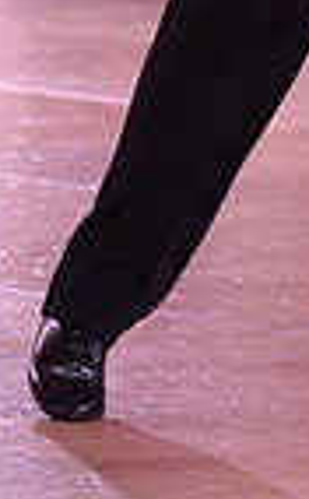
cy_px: -309
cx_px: 665
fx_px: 6331
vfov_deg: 4.5
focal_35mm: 467
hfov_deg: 2.8
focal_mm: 112
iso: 2000
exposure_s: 1/250
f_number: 5
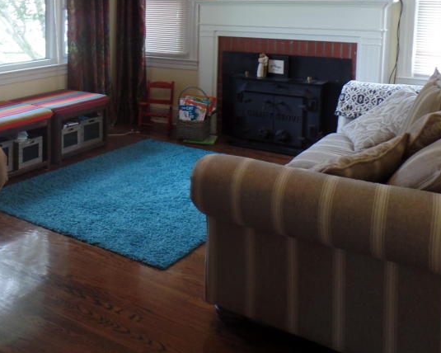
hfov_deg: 40.8
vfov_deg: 33.4
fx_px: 561
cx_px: 77
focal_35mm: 43
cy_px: 50
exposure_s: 1/30
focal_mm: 4.1
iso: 120
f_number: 2.8
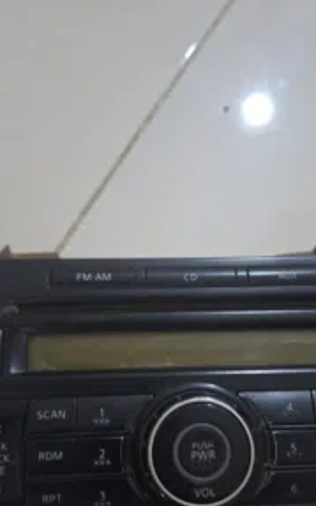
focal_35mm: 34
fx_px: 469
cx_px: 180
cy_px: 331
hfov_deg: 37.2
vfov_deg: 55.7
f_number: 1.8
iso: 400
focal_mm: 5.54
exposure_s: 1/25
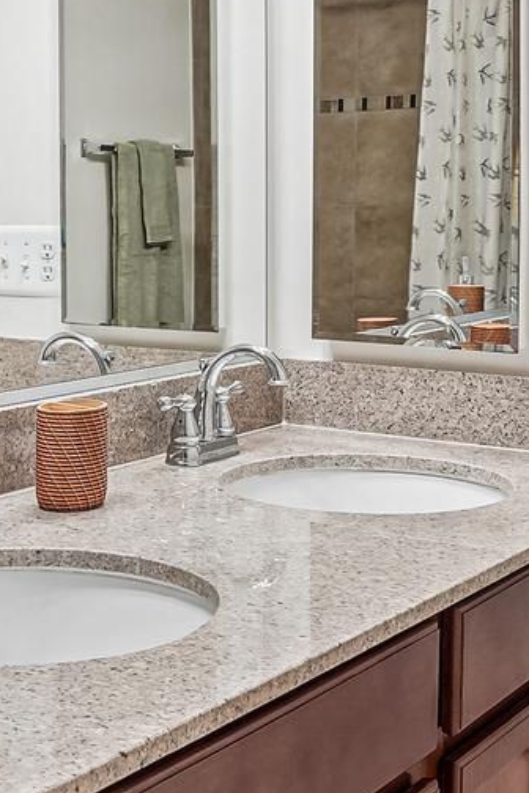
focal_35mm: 65
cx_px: -219
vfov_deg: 30.8
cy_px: 300
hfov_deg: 18.9
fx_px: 1433
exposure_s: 1/6
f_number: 8
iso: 100
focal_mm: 16
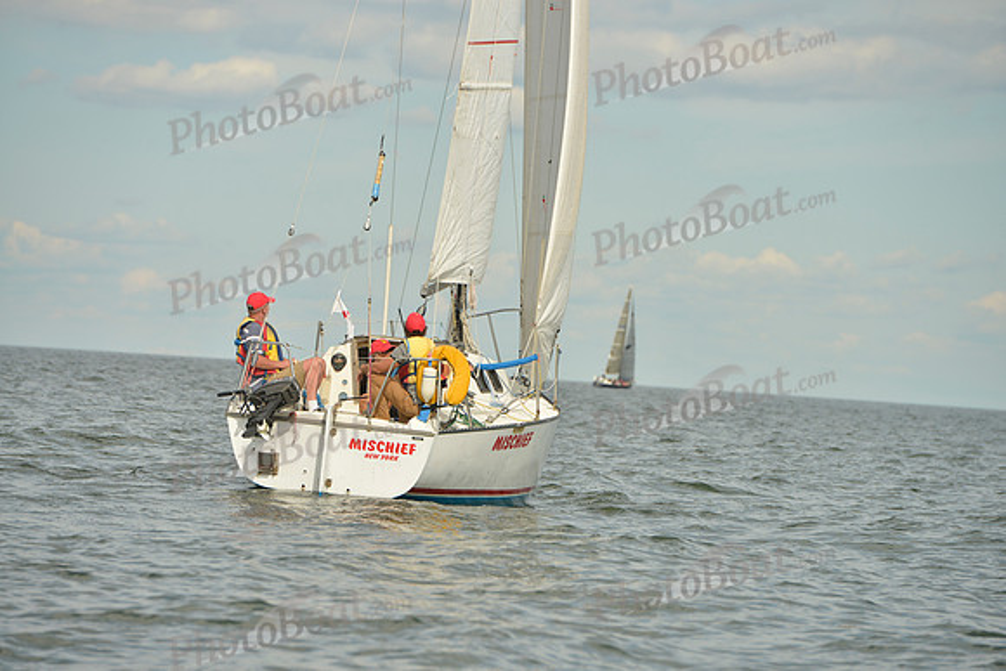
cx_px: 503
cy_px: 336
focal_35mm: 200
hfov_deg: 10.3
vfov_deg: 6.9
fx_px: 5590
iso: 200
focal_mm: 200
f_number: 8
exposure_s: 1/1000
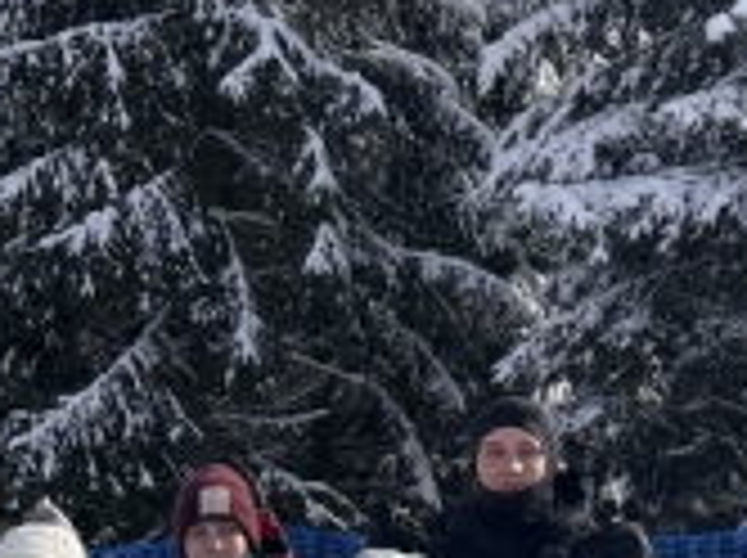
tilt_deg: -6.0
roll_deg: +0.2
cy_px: 652
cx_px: -270
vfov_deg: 12.5
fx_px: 2500
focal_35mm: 116
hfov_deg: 16.0
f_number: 1.78
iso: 80
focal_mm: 6.76
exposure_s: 1/3413
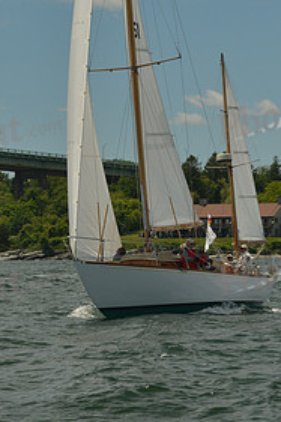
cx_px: 140
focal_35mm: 186
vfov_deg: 11.0
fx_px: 2180
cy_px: 48
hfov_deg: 7.4
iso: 400
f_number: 9
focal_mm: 90
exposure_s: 1/800
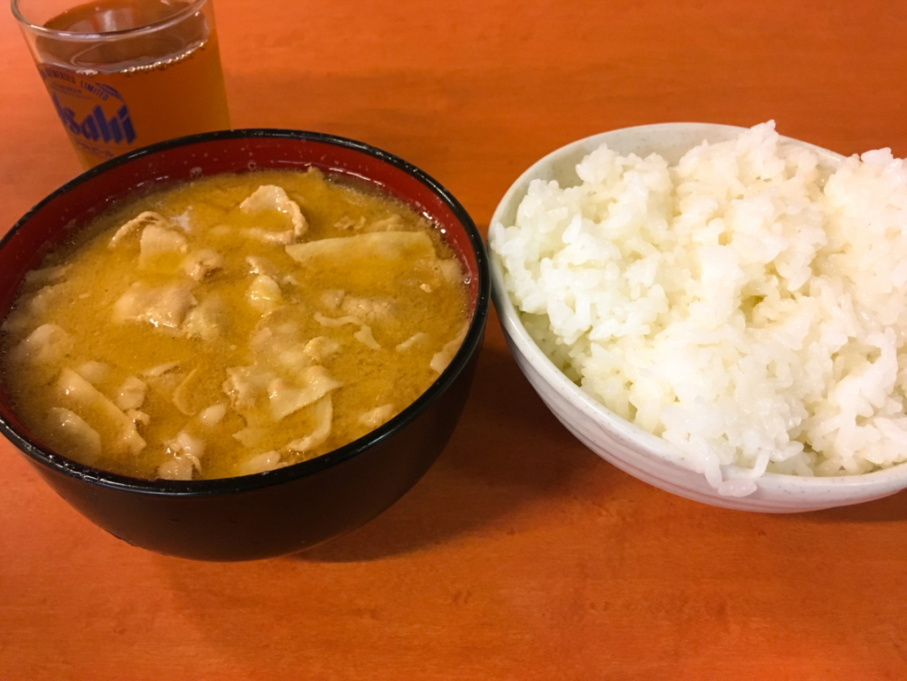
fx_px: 760
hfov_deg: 61.7
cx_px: 454
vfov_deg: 48.2
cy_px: 340
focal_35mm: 29
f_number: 2.2
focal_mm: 4.15
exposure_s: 1/30
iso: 200
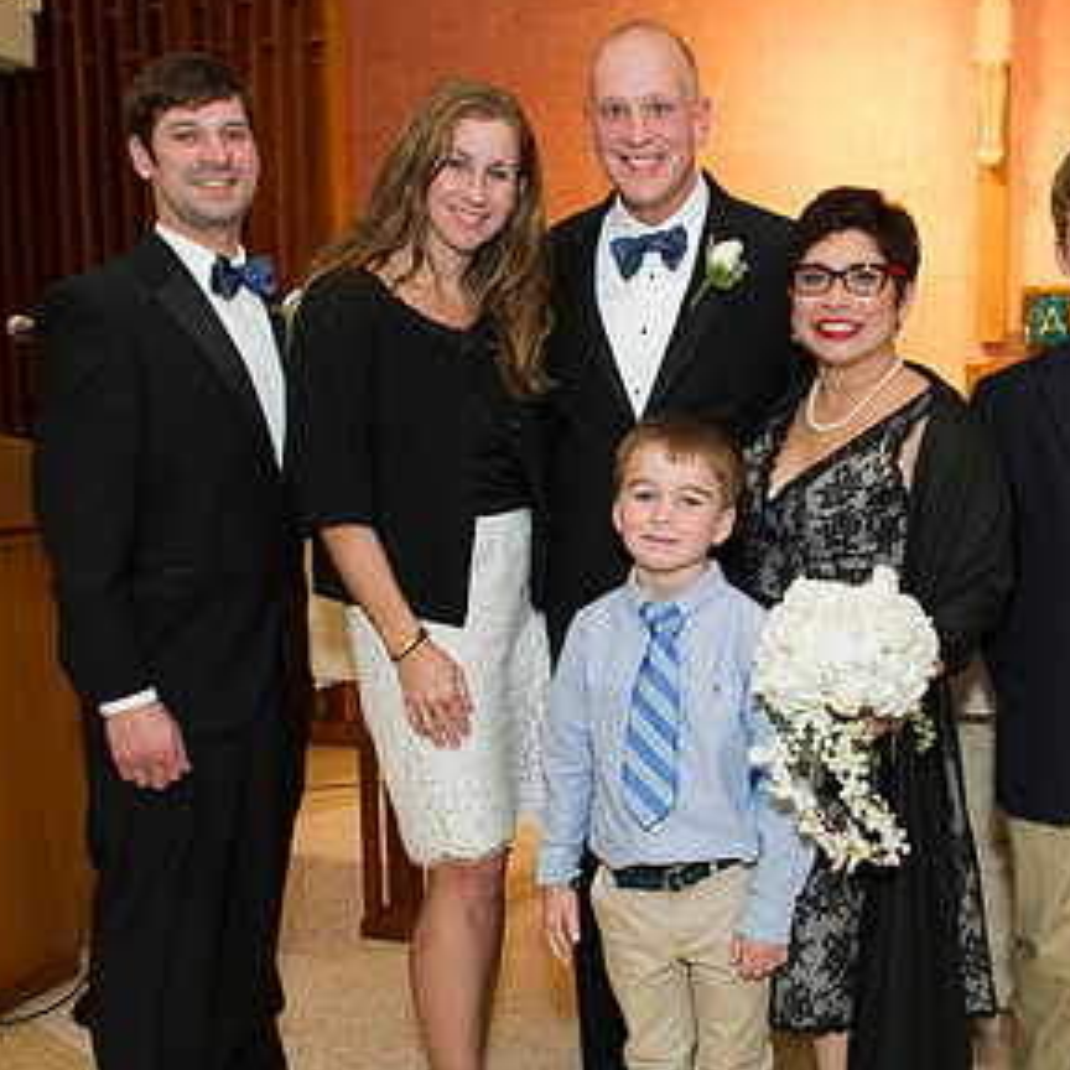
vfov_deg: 40.9
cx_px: 736
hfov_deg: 40.3
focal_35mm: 41
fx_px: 1434
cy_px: 576
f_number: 5.6
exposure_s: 1/160
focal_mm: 24
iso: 1600
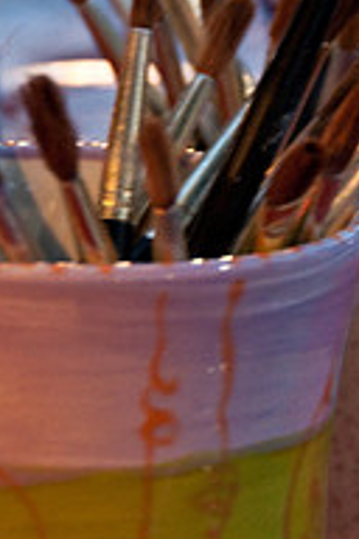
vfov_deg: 4.5
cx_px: 344
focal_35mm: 457
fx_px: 6835
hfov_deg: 3.0
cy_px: 197
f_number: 6.3
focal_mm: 130
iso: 1250
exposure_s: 1/13
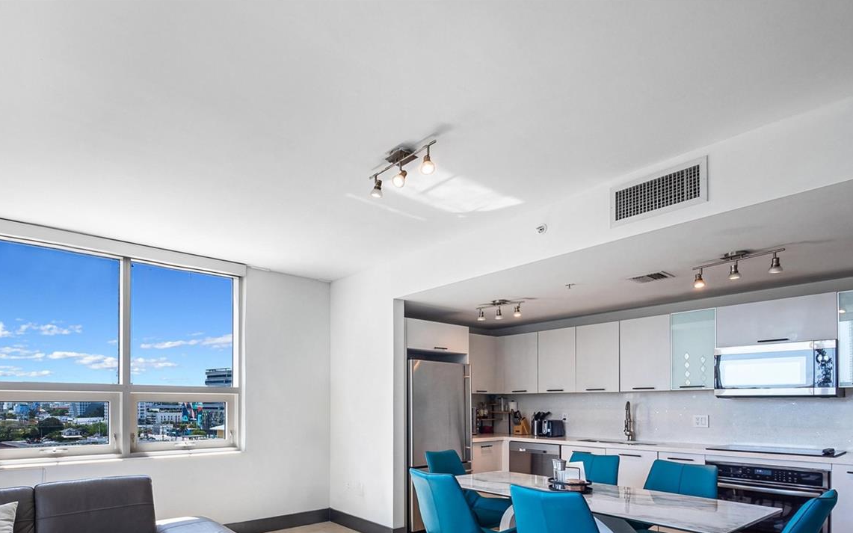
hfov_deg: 84.1
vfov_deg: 56.9
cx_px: 343
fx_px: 465
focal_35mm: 20
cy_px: 394
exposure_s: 1/200
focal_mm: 7
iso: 80
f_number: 7.1
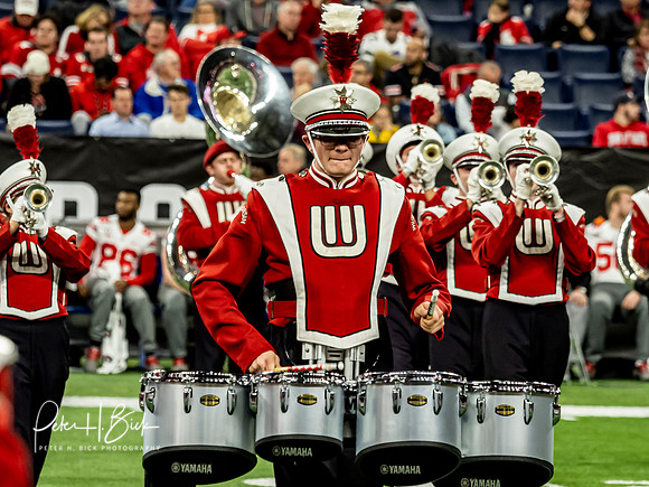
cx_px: 361
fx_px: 8216
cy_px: 237
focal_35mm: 438
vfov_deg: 3.4
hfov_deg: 4.5
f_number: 4
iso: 1600
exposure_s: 1/500
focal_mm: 150
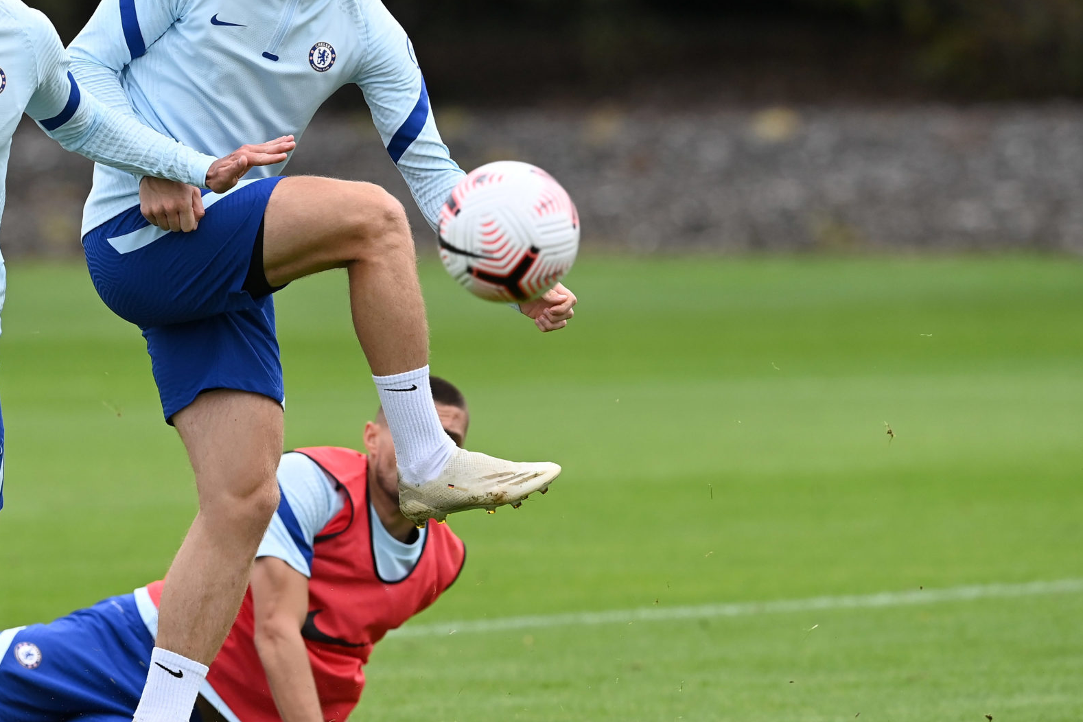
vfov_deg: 2.1
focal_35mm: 649
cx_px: 273
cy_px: 320
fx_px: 19523
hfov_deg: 3.2
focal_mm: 400
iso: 1000
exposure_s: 1/2000
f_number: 4.5
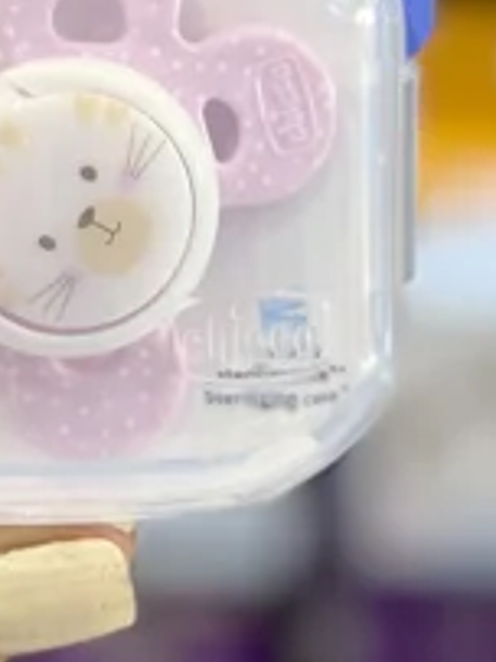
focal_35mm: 164
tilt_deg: -16.6
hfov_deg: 9.0
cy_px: -104
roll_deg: -2.4
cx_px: 20
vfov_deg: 11.8
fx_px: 3136
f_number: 1.6
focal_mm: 5.96
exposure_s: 1/50
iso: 32
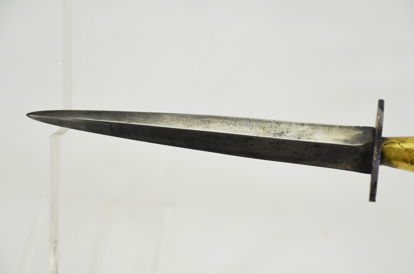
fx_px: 1291
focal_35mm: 112
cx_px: 207
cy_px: 137
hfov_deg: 18.2
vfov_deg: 12.1
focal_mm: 75
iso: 400
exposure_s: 1/250
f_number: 5.3
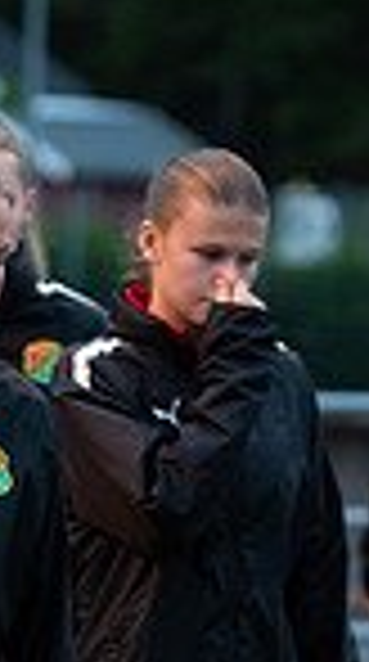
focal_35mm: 360
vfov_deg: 6.0
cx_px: -245
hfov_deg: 3.3
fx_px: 6302
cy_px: 703
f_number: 3.2
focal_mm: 112
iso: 6400
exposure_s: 1/640
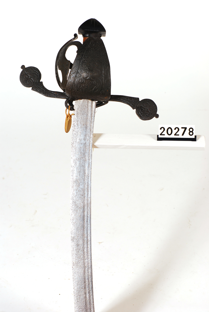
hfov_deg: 13.1
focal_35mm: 105
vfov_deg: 19.4
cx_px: 104
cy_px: 156
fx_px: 912
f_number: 10
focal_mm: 70
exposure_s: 1/60
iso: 100
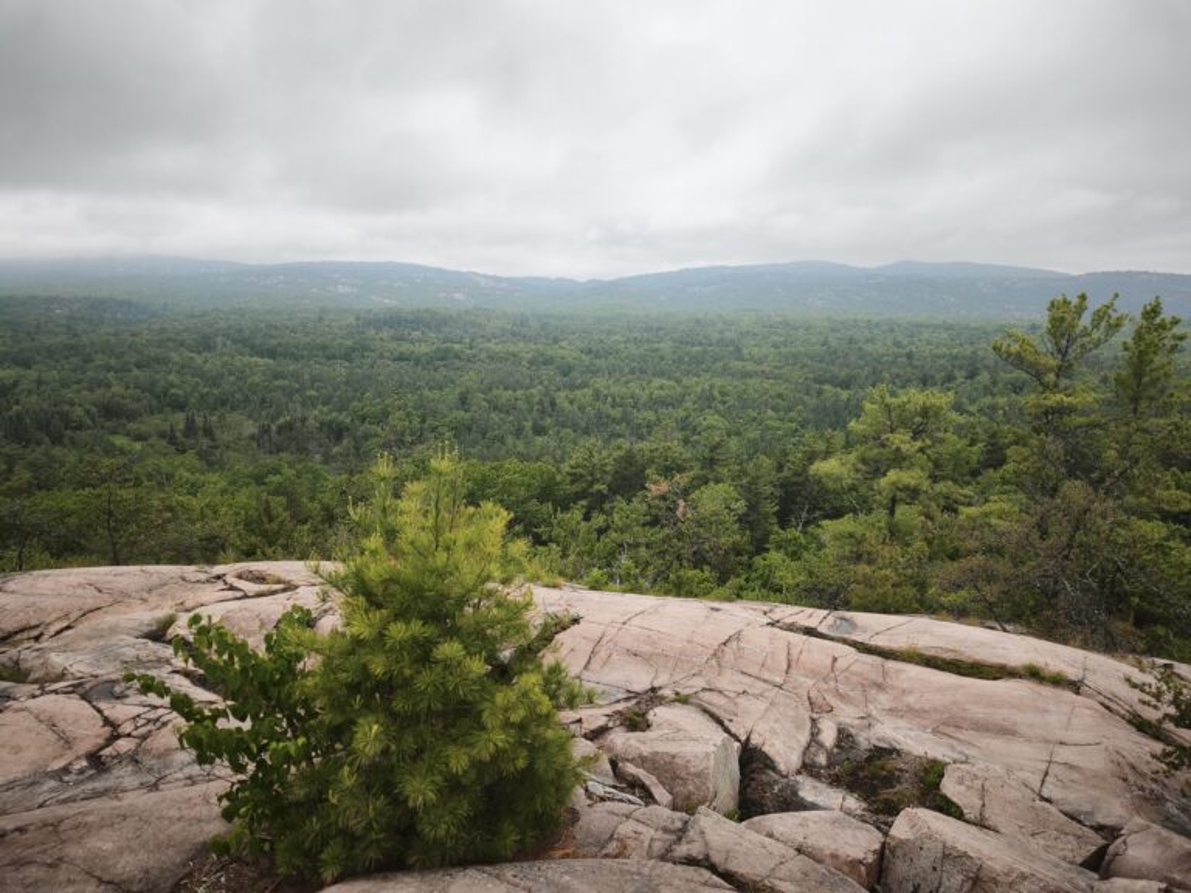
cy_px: 446
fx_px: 791
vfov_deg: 58.9
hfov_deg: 73.9
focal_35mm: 23
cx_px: 596
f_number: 1.62
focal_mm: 6.45
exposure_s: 1/761
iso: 50
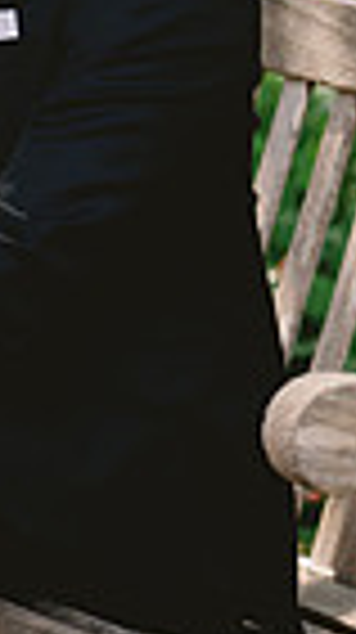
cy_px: 301
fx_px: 10167
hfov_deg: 2.0
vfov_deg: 3.6
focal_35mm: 604
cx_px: -122
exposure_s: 1/400
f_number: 4.5
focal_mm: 181
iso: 400
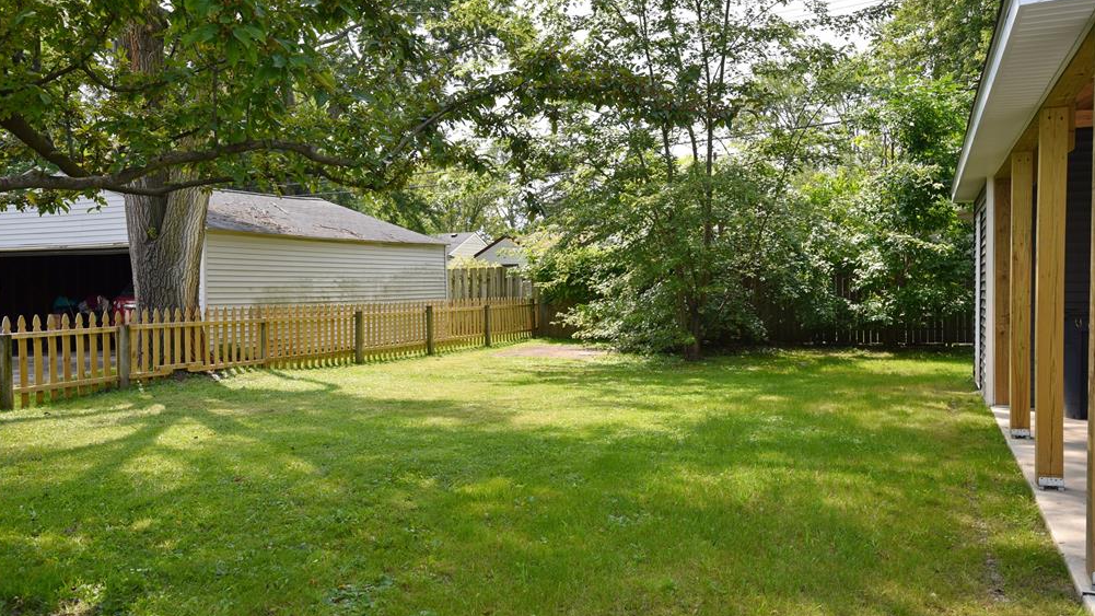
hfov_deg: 64.3
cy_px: 310
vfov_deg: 38.9
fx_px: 871
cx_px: 549
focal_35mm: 30
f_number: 10
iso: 320
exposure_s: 1/200
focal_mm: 28
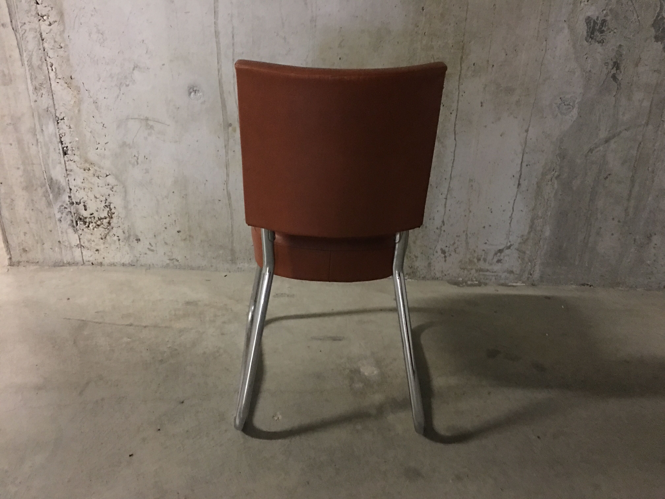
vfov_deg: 48.2
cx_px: 332
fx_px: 557
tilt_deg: -24.5
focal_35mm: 29
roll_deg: -3.5
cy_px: 250
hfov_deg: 61.7
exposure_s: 1/4
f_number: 2.2
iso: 160
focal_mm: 4.15
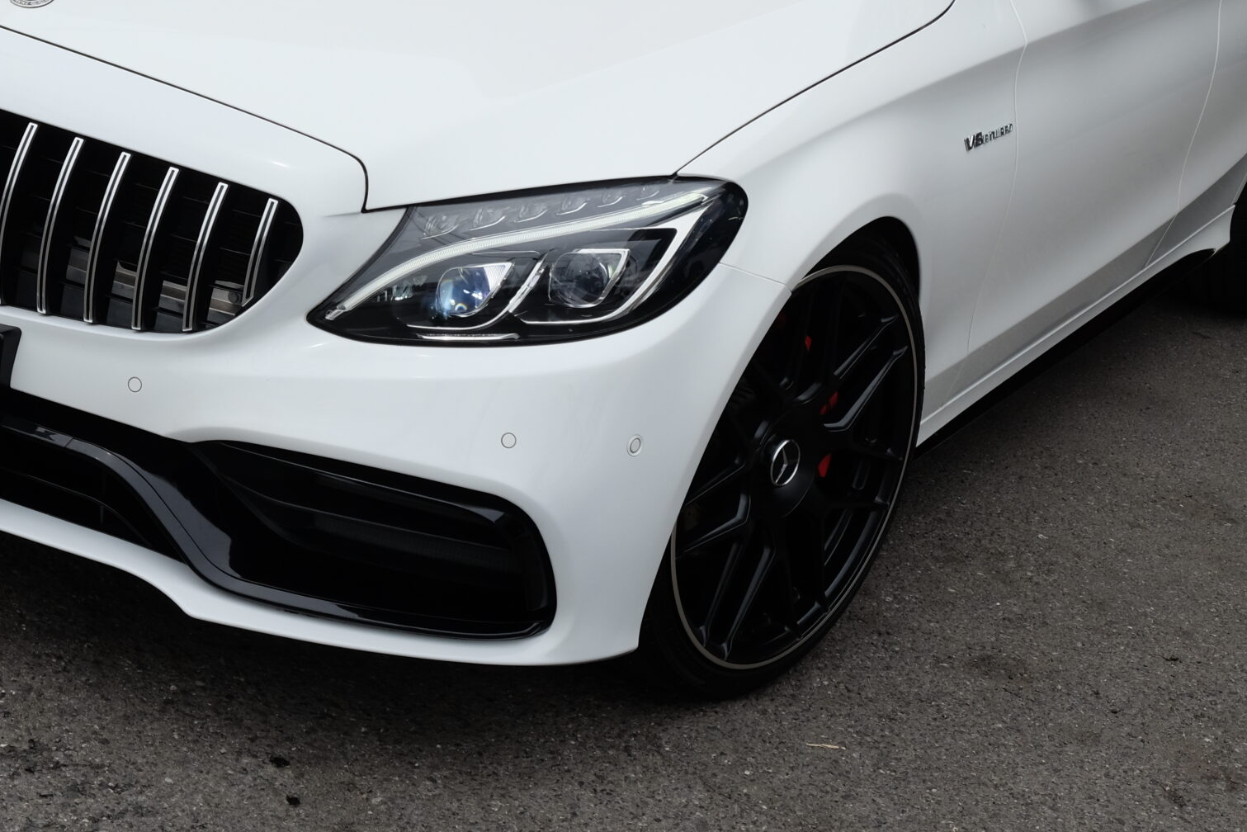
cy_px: 142
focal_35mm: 83
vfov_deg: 16.3
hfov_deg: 24.4
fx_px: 2875
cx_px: 469
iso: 400
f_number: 10
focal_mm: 32.9
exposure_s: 1/400
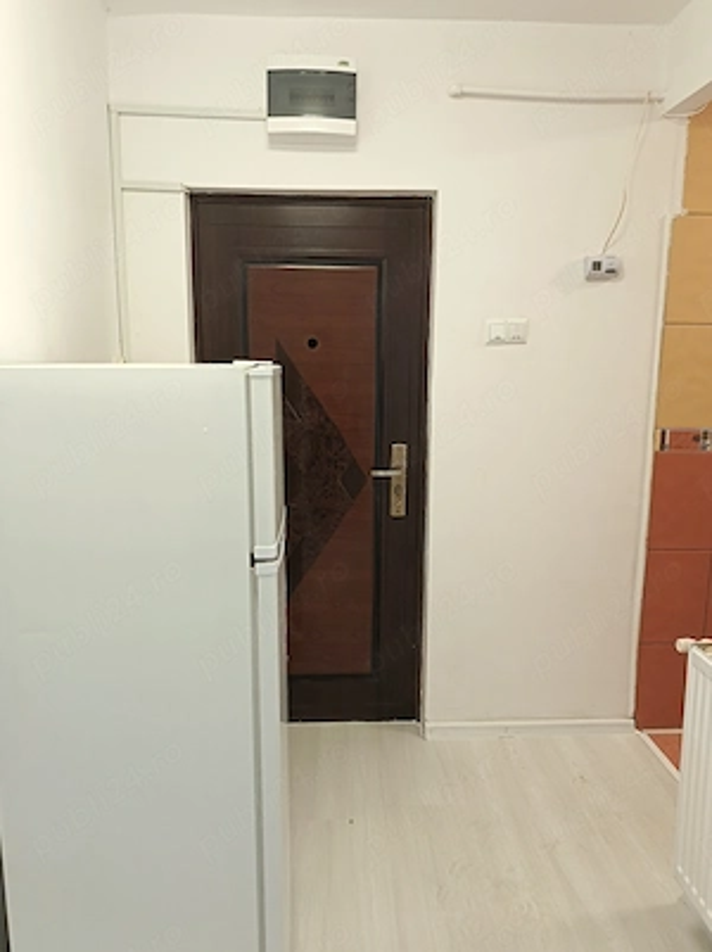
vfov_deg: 69.4
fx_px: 687
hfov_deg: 54.8
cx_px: 356
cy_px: 476
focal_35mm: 25
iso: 2906
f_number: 1.75
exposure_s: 1/100
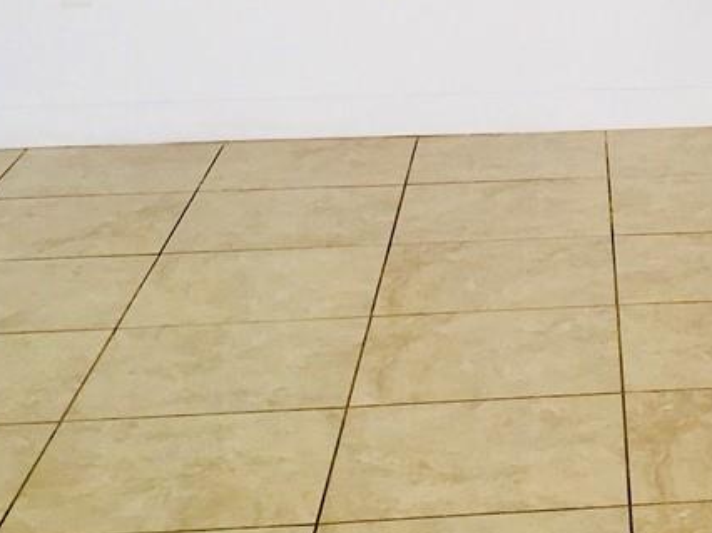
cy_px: -164
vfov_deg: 13.1
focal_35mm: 109
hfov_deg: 17.2
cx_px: 861
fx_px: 2241
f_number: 2.2
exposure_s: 1/50
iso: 25
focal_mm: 4.15
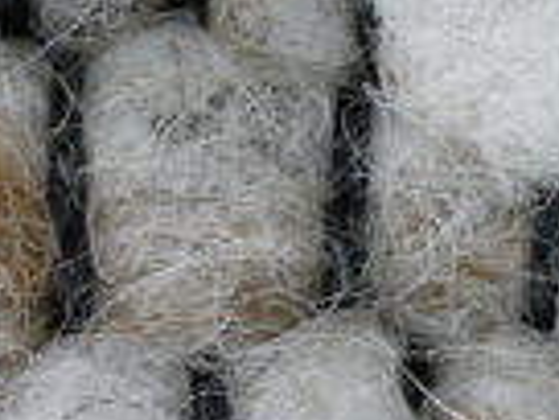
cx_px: 937
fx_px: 7283
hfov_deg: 4.4
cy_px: 249
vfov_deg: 3.3
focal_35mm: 451
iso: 200
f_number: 3.5
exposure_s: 1/100
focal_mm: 30
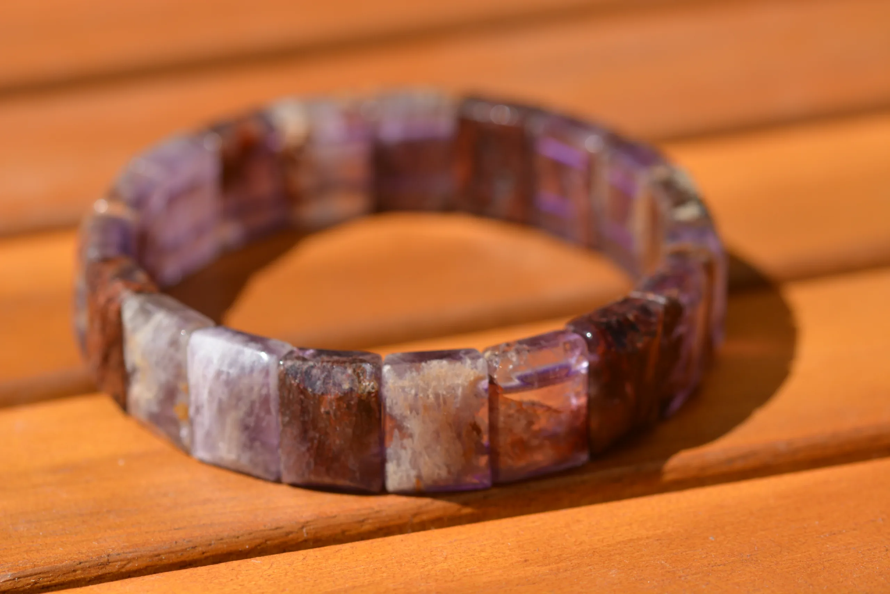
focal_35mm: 158
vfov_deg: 8.7
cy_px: 297
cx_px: 445
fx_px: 3894
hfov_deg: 13.0
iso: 200
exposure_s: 1/640
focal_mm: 105
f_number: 6.3
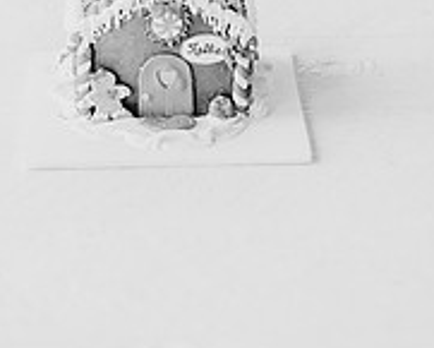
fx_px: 1941
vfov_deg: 10.2
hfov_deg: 12.8
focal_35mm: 151
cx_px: 168
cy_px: 42
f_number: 1.8
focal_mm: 50
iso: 640
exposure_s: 1/640
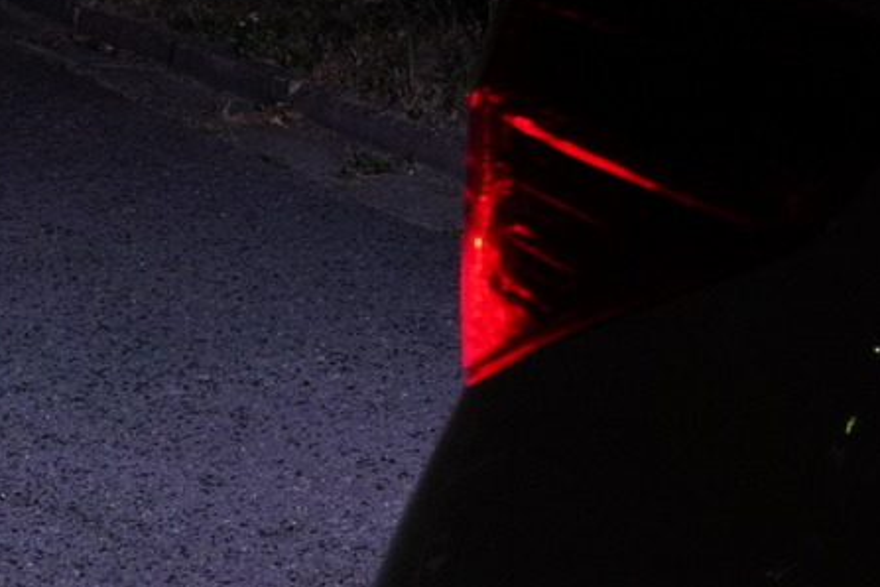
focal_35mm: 86
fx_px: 2102
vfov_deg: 15.8
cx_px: -69
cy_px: 445
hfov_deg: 22.4
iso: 2500
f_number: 5.6
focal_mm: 32
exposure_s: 1/25
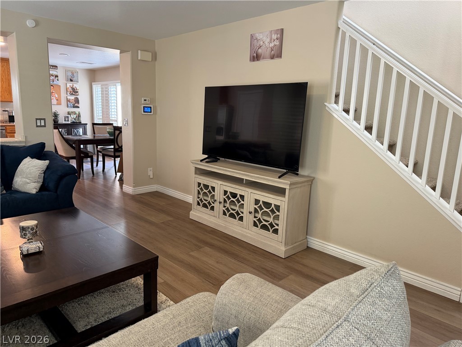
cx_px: 231
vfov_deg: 56.8
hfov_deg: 71.6
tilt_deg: -10.2
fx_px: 320
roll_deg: -2.6
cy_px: 174
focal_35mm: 24
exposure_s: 1/60
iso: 250
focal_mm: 6.76
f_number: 1.78
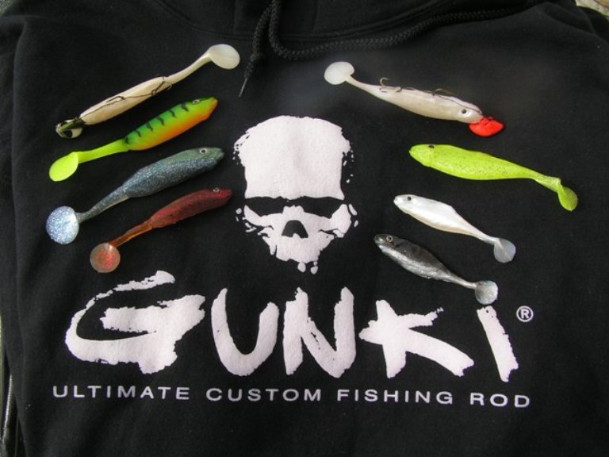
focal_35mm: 38
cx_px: 304
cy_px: 228
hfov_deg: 49.0
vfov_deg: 37.7
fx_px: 669
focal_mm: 6.3
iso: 50
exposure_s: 1/160
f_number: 5.6
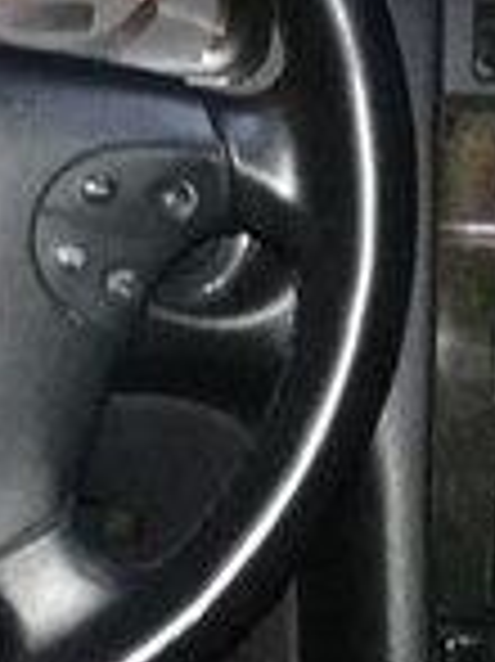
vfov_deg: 14.2
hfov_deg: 9.9
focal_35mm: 139
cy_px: 340
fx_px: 2654
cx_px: -513
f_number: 2.2
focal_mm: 3.3
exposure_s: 1/20
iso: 500
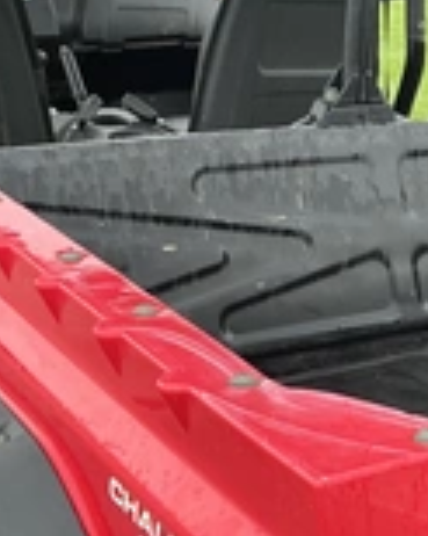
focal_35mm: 71
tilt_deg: -26.3
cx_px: 651
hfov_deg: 18.8
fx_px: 1125
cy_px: 505
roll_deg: -2.9
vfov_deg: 25.7
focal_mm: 3
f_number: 1.8
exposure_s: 1/122
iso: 50
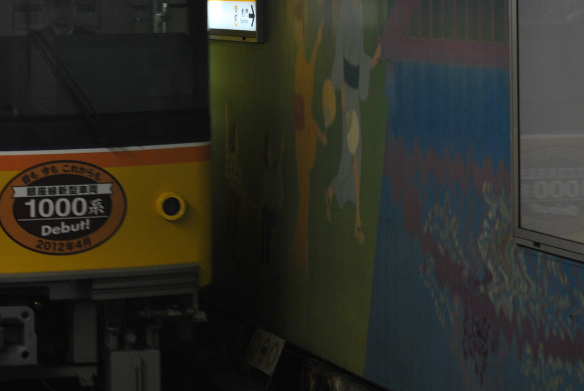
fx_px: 2516
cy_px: 111
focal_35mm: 155
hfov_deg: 13.1
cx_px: 83
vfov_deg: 8.9
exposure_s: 1/30
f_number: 4
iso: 200
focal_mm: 55
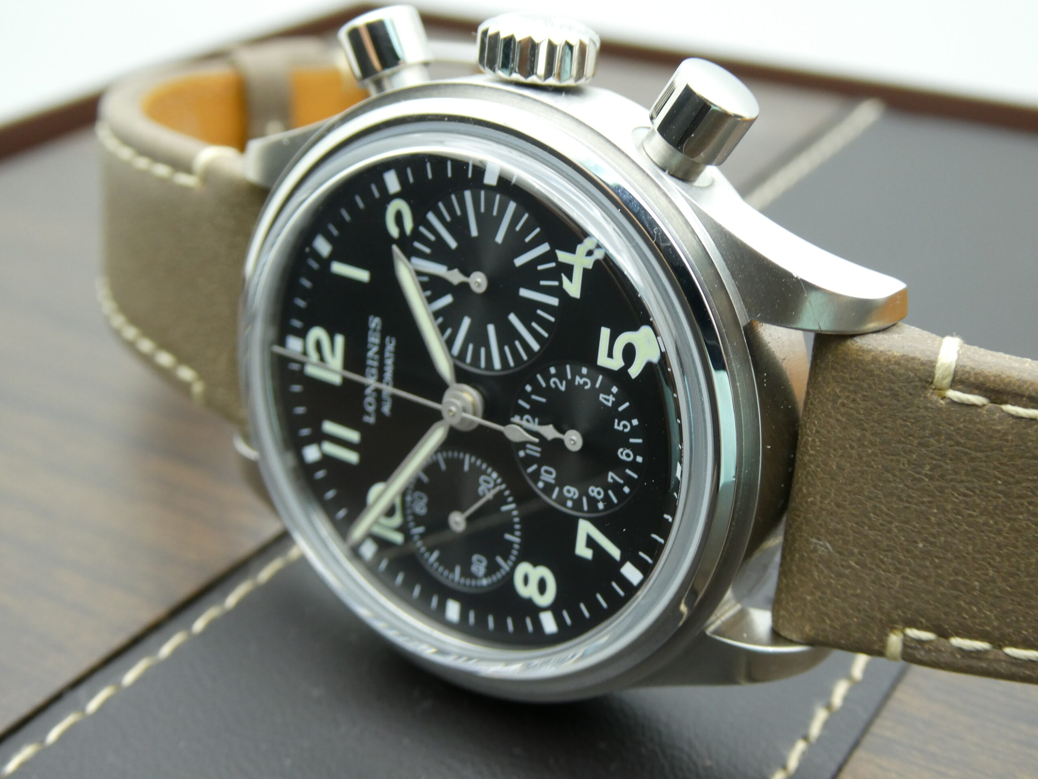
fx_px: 1499
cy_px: 390
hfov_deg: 38.2
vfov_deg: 29.1
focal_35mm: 50
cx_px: 519
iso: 160
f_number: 4.1
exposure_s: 1/80
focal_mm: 9
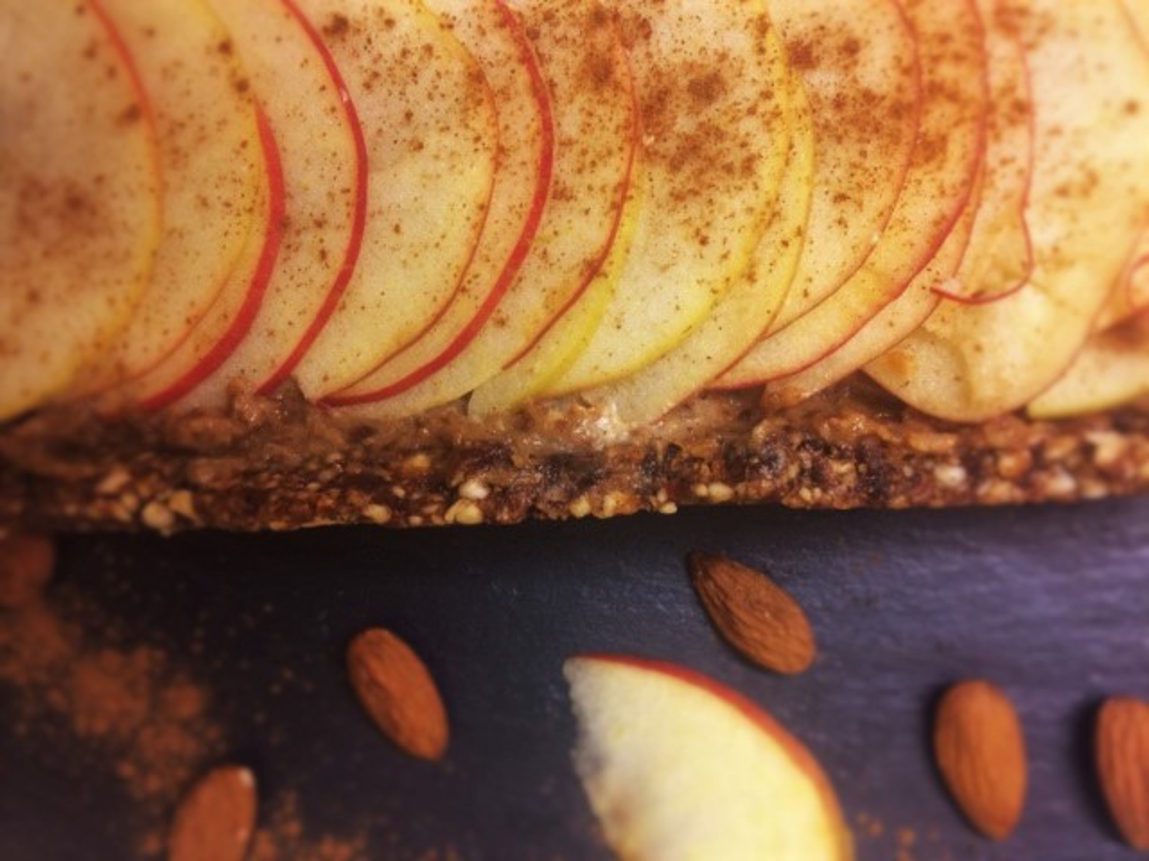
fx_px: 963
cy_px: 430
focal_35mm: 29
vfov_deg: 48.2
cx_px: 574
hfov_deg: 61.7
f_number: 2.2
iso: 125
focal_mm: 4.15
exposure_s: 1/33
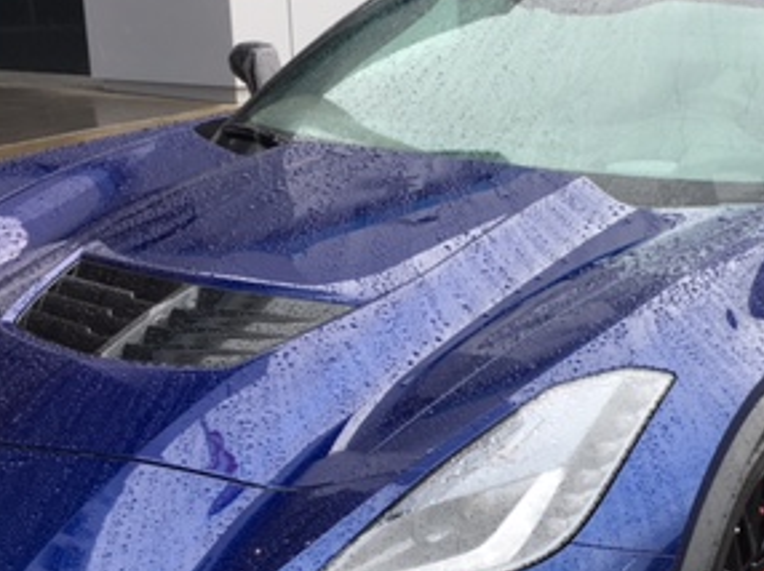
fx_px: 1433
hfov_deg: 29.1
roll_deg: -1.5
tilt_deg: -15.0
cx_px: 617
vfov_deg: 22.5
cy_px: 344
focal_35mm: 65
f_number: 2.2
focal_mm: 4.15
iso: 25
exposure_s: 1/297
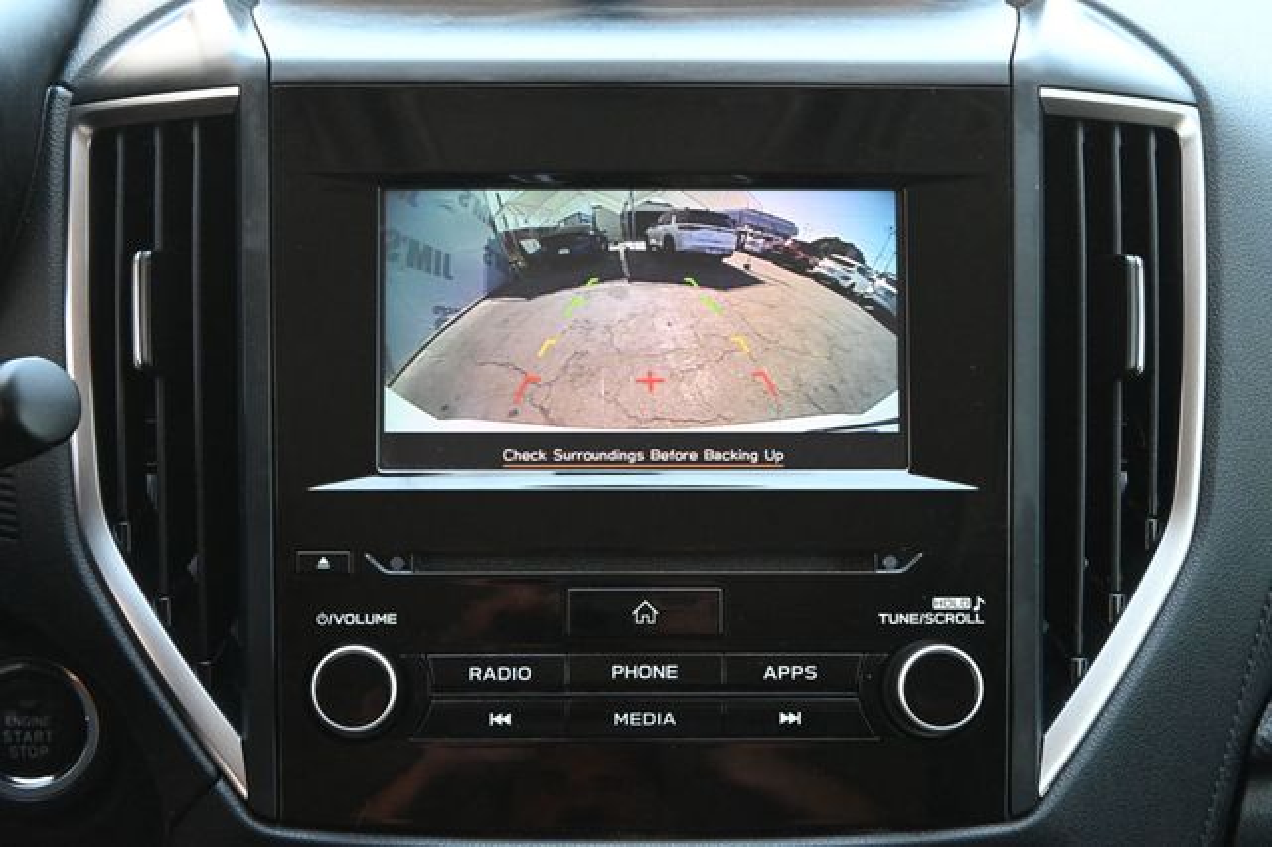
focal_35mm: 75
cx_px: 636
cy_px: 424
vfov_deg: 18.2
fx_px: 2649
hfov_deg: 27.0
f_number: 6.3
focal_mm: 50
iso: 3200
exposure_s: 1/125
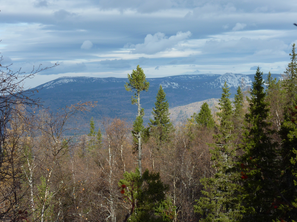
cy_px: 111
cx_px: 148
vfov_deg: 16.4
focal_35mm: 90
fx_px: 772
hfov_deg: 21.8
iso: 80
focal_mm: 14.7
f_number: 4.3
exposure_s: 1/400
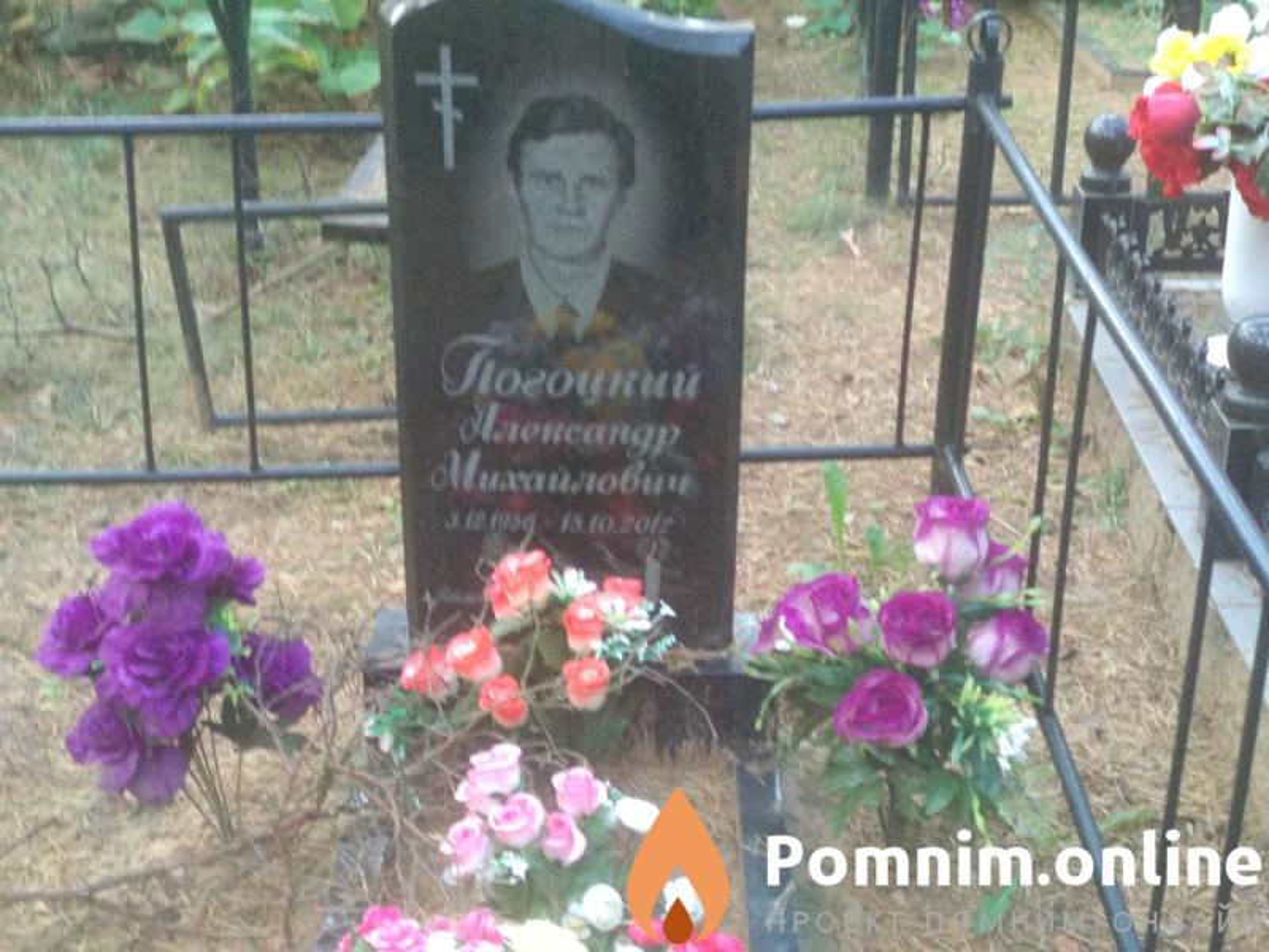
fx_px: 1906
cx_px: 634
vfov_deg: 28.0
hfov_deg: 36.8
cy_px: 476
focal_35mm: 52
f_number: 2.6
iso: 1000
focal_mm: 5.99
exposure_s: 1/30
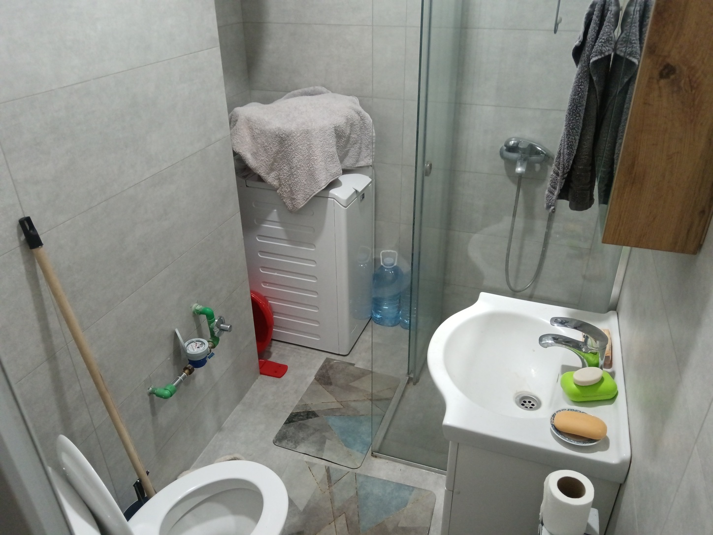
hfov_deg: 65.3
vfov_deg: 51.4
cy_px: 268
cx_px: 356
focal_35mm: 27
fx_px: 556
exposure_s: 1/25
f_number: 1.9
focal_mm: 4.95
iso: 1000
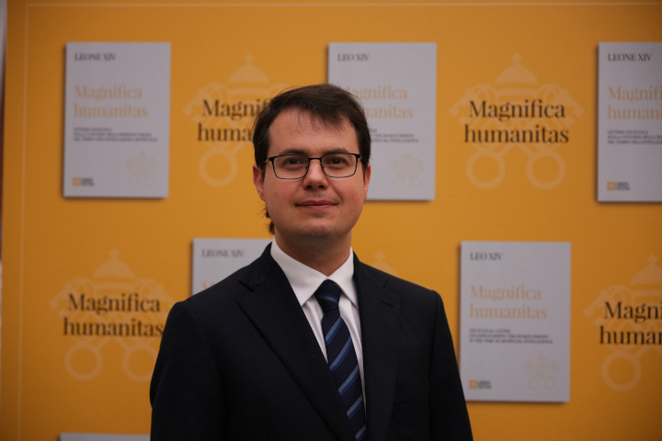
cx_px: 331
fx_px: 1287
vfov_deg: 19.5
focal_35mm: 70
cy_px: 220
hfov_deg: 28.8
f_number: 2.8
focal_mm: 70
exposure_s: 1/640
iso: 2500
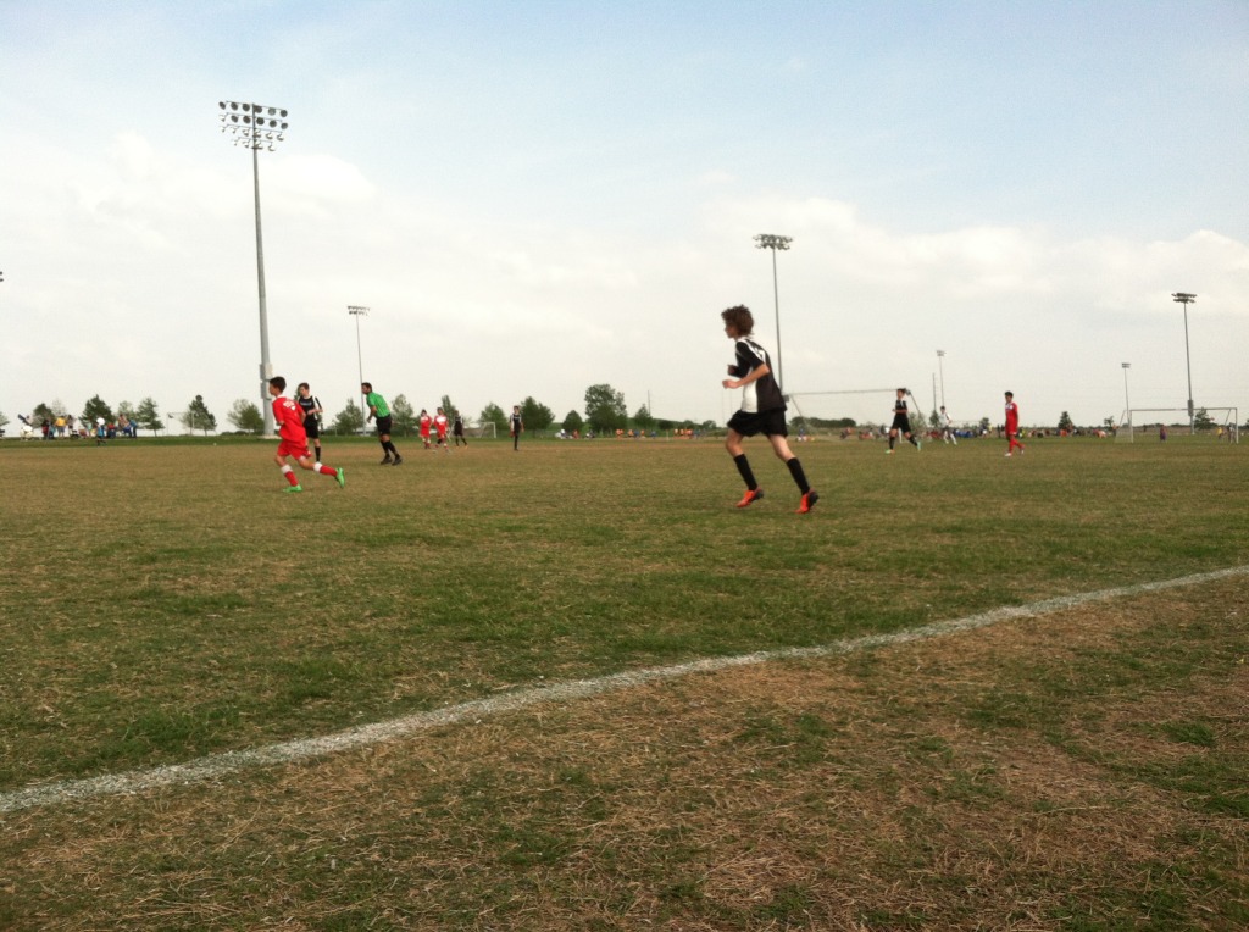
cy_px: 466
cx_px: 624
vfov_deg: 40.6
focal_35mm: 35
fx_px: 1260
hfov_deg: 52.7
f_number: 2.8
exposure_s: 1/1000
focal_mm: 3.85
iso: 80
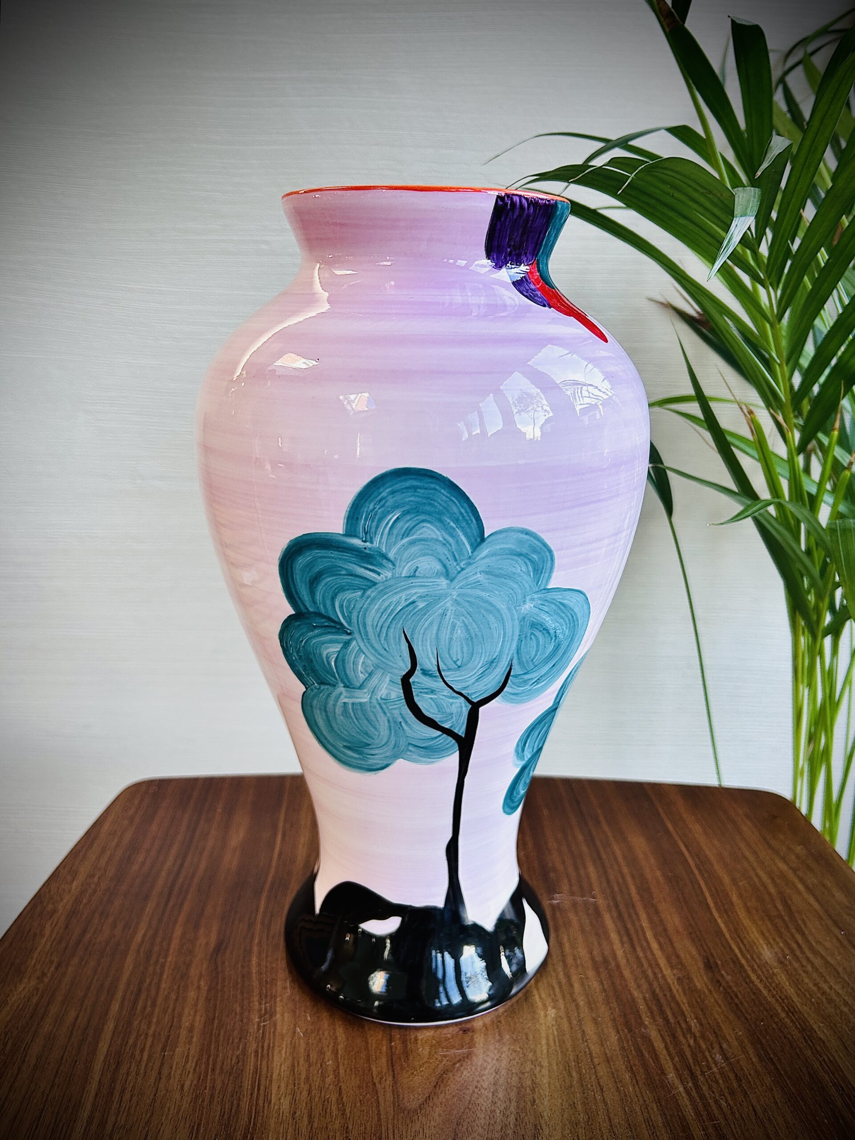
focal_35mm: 26
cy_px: 570
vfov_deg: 67.3
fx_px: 856
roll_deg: +1.4
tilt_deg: -14.7
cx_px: 428
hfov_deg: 53.1
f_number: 1.5
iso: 32
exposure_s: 1/134
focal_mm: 5.7
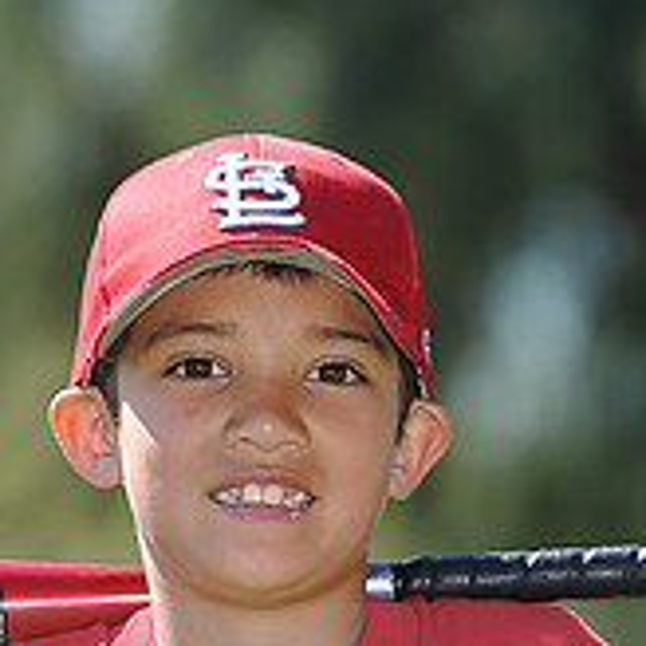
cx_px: 197
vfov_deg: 3.5
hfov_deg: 3.5
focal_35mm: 496
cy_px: 654
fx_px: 10472
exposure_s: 1/640
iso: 200
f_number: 4.5
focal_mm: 165
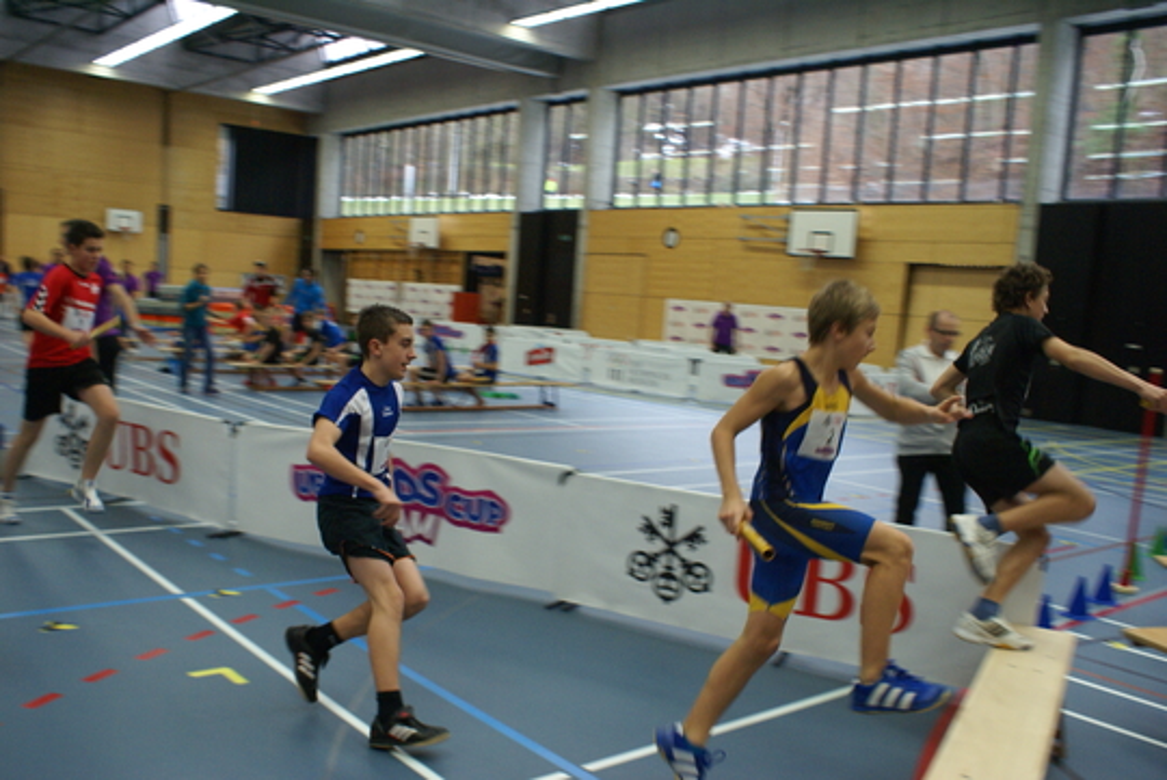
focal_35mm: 33
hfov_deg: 57.2
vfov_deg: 40.0
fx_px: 1071
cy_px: 390
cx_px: 584
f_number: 4
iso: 800
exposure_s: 1/100
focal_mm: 22
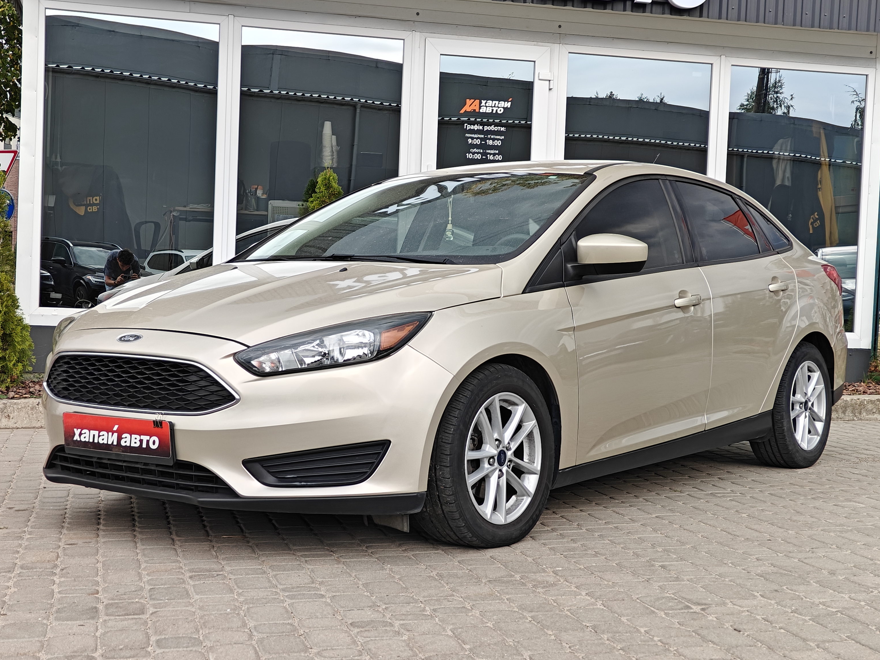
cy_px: 332
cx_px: 437
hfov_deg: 39.7
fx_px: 1220
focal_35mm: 48
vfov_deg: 30.3
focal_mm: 7.08
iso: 50
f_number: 2
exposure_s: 1/640
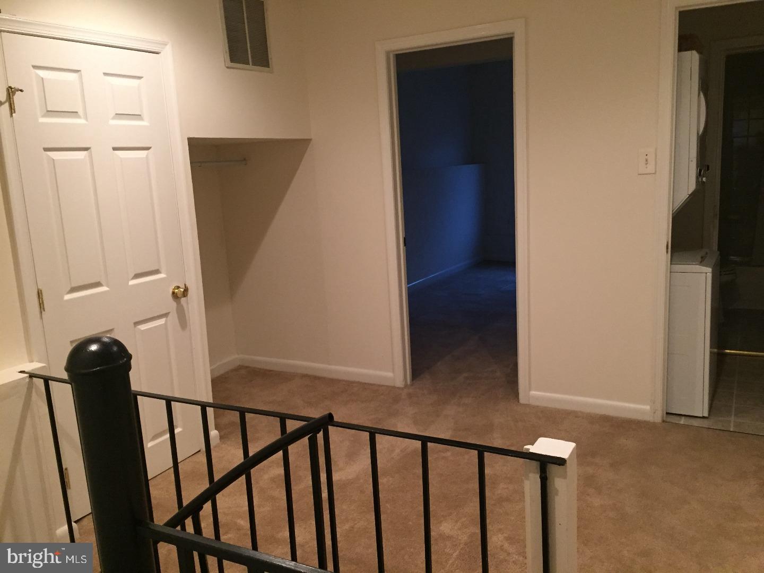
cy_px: 286
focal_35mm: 29
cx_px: 382
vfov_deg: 48.2
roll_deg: +3.8
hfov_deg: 61.7
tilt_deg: -10.7
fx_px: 640
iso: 200
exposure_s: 1/30
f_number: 2.2
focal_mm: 4.15
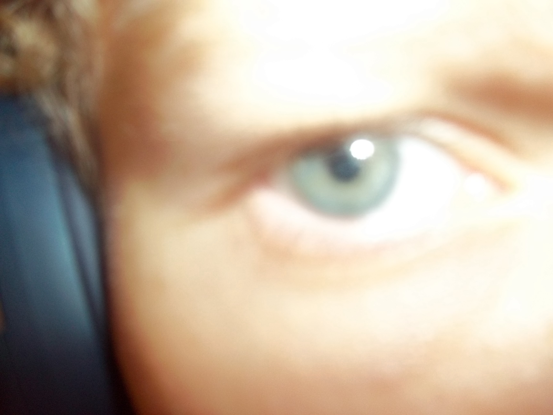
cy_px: 208
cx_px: 276
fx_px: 511
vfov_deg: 44.2
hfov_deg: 56.8
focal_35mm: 32
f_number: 2.9
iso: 160
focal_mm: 5.7
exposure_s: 1/30
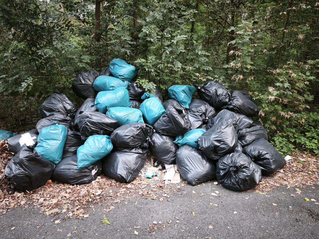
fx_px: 212
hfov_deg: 73.9
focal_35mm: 23
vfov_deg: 58.9
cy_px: 120
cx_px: 160
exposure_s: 1/50
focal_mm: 6.45
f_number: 1.62
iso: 500
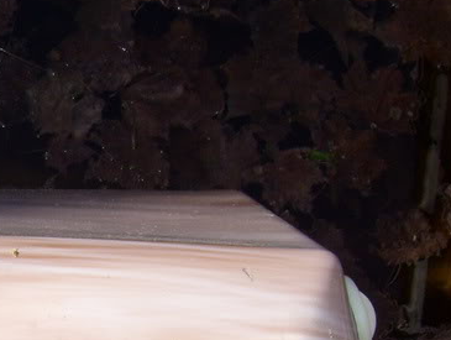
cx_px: -136
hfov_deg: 18.1
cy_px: 389
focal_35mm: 101
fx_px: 1318
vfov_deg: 14.3
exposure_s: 1/320
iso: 80
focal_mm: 6
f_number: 4.8
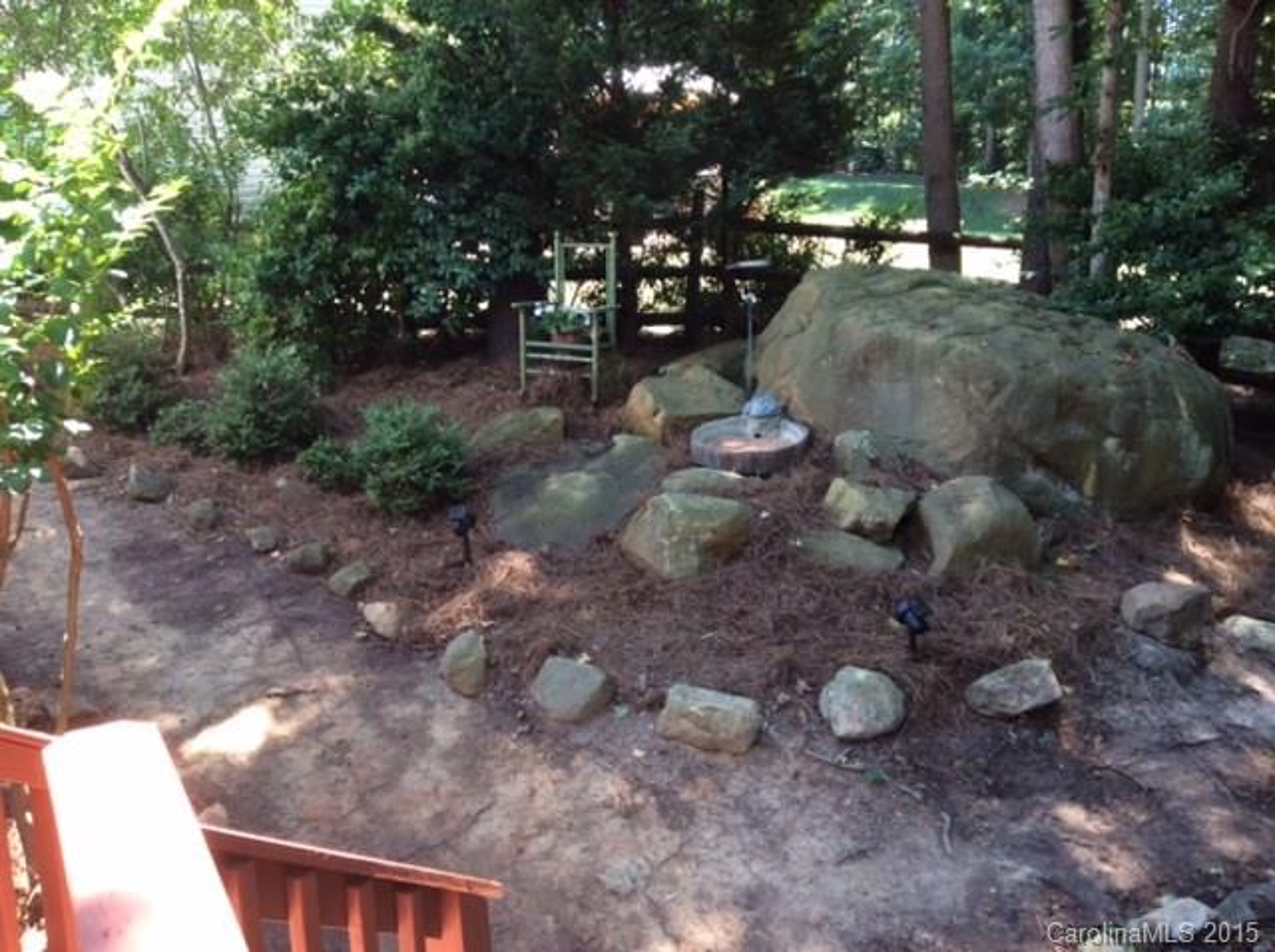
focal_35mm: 33
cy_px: 476
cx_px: 638
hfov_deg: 55.4
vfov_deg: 42.8
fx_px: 1214
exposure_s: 1/60
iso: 40
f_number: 2.4
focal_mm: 3.3
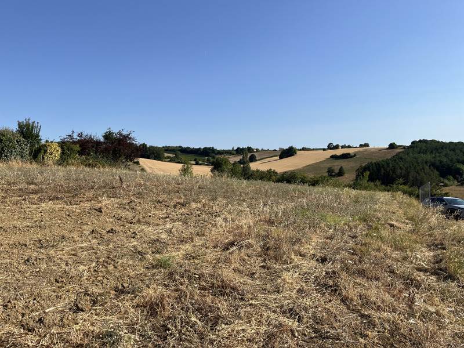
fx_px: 349
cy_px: 174
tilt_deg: -1.9
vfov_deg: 53.1
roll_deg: +1.1
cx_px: 232
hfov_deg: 67.3
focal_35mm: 26
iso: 50
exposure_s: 1/4310
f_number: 1.6
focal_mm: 5.1
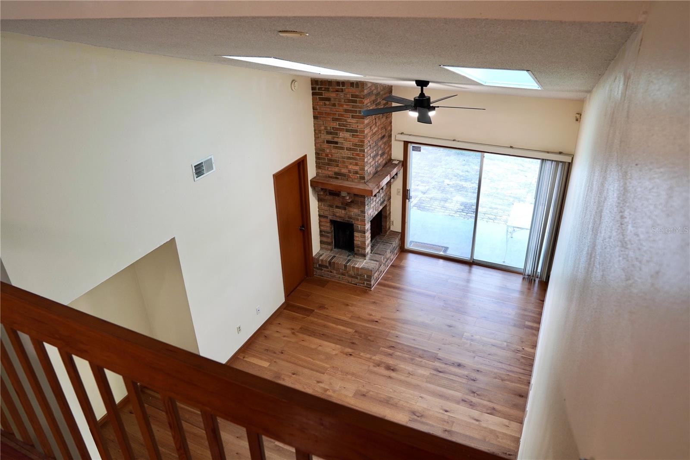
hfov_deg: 73.8
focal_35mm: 24
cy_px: 230
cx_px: 345
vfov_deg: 53.1
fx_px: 460
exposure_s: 1/30
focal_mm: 16
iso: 250
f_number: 3.5
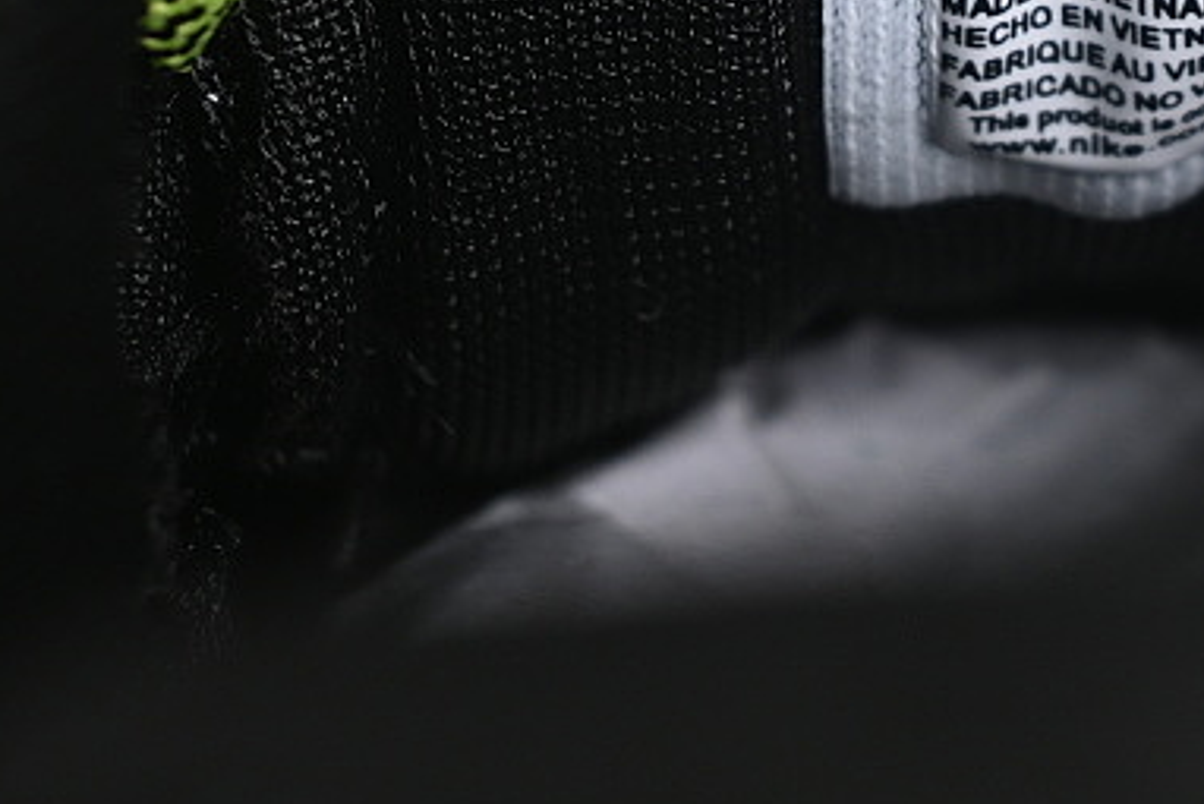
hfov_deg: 9.6
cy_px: -66
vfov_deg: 6.5
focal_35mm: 212
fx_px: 7093
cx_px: 1188
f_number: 6.3
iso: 160
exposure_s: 1/60
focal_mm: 50
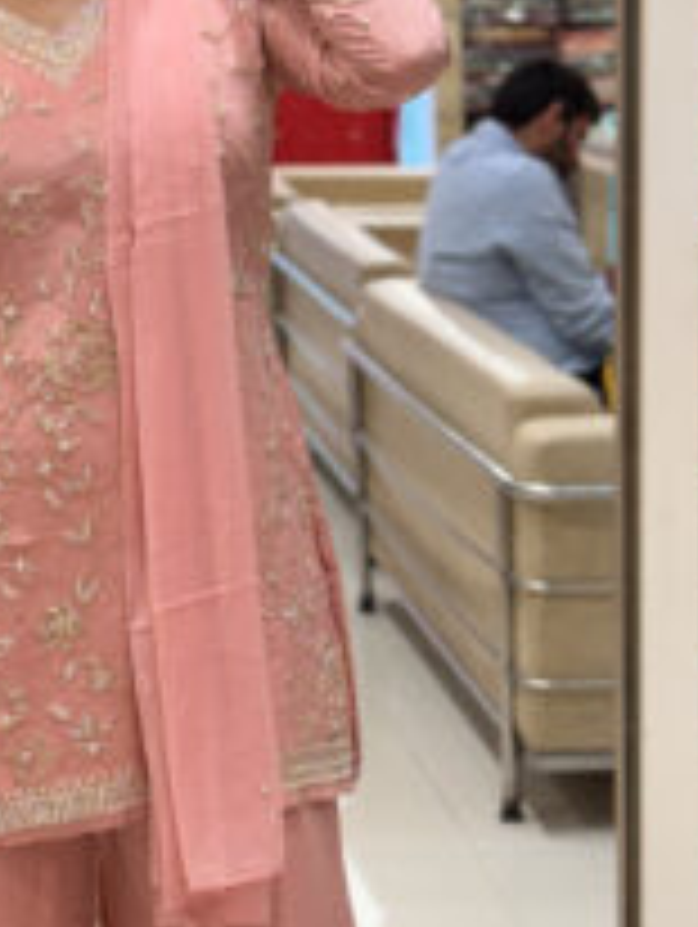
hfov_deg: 15.8
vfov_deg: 21.0
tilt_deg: -10.8
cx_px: 144
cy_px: 608
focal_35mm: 93
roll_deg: +1.4
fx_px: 2495
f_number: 1.78
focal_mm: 6.76
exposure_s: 1/100
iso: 50
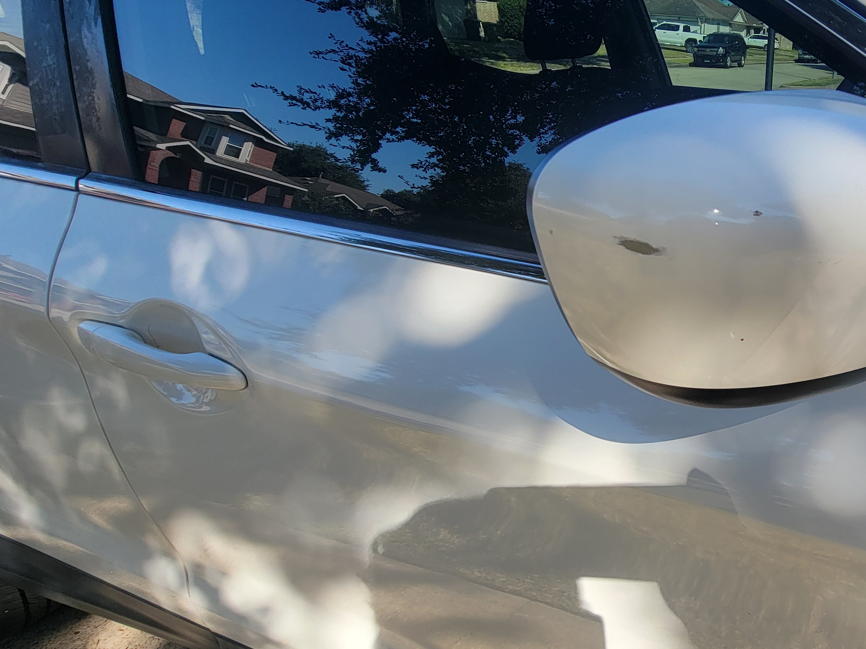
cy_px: 311
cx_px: 732
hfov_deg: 66.8
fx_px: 550
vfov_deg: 61.1
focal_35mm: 22
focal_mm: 2.2
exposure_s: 1/634
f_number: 2.2
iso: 50
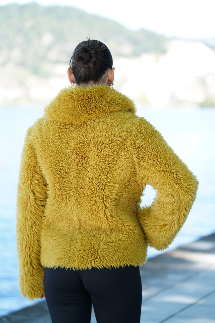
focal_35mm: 92
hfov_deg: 14.9
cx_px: 108
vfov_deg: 22.1
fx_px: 824
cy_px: 162
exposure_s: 1/250
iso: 160
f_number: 2.8
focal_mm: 92
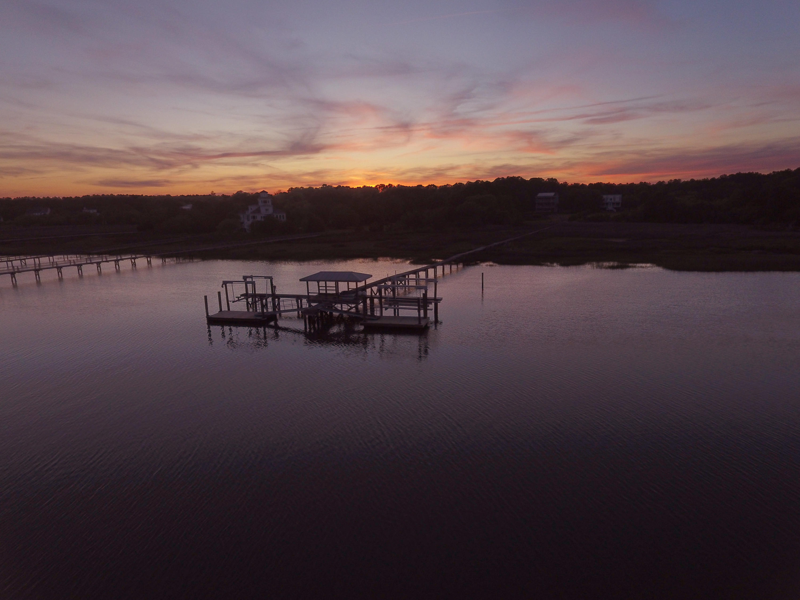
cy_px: 300
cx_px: 400
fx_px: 462
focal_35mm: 20
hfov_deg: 81.7
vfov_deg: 66.0
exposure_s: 1/100
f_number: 2.8
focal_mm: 3.61
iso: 196
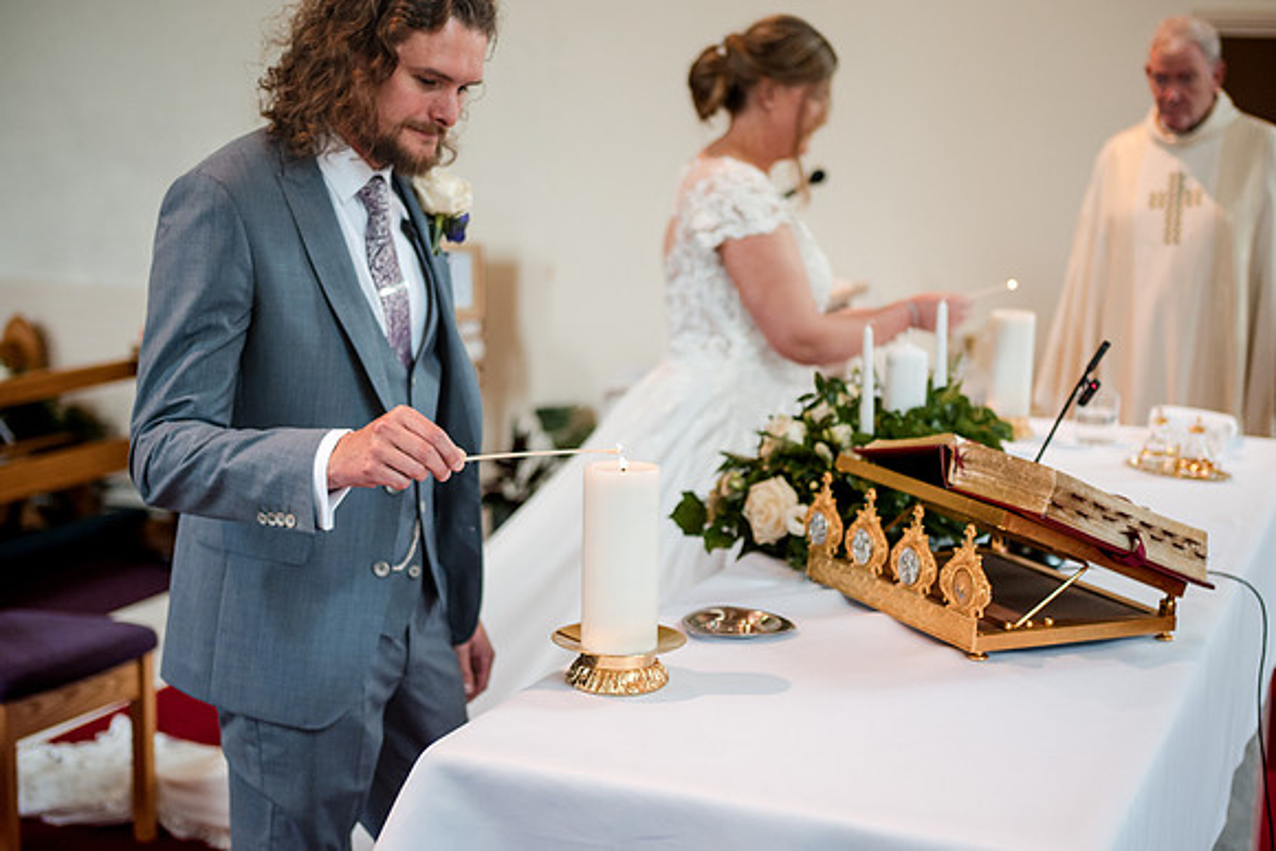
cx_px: 638
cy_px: 426
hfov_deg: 38.2
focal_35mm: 52
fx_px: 1843
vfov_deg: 26.0
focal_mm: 35
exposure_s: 1/500
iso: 1000
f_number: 1.8
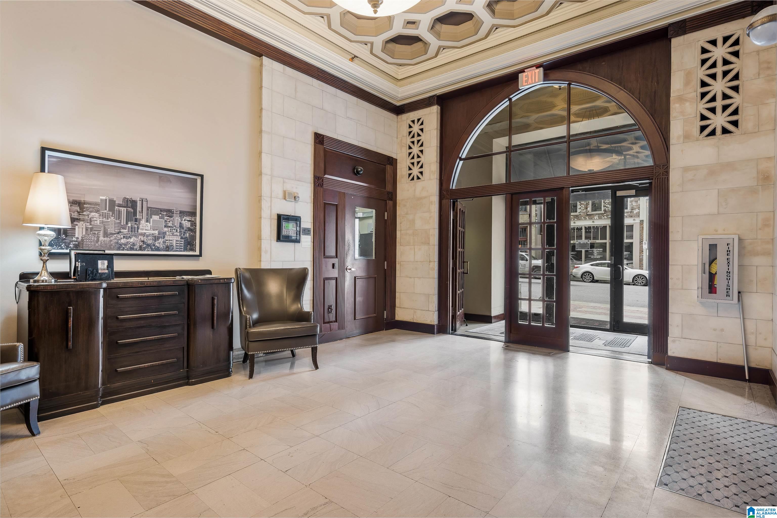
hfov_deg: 93.3
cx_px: 388
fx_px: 367
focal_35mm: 17
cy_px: 259
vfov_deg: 70.4
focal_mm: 17
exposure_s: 3.2
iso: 100
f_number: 10
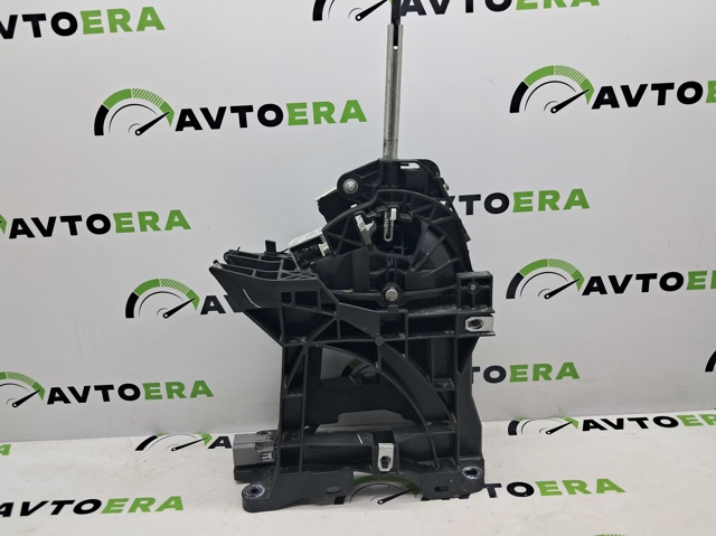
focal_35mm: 27
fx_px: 558
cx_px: 358
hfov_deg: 65.4
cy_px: 268
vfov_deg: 51.3
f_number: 1.8
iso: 50
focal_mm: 4
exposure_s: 1/50
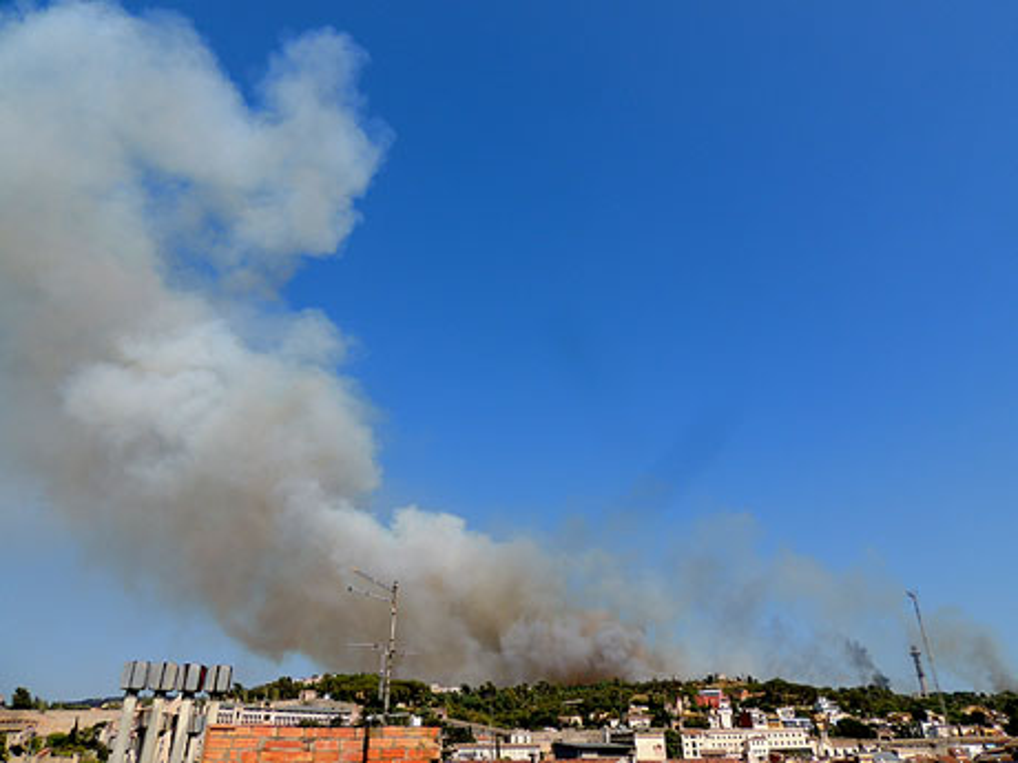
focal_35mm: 24
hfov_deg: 71.6
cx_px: 509
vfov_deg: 56.8
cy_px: 382
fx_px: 706
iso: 100
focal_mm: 4.3
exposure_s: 1/1250
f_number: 3.3
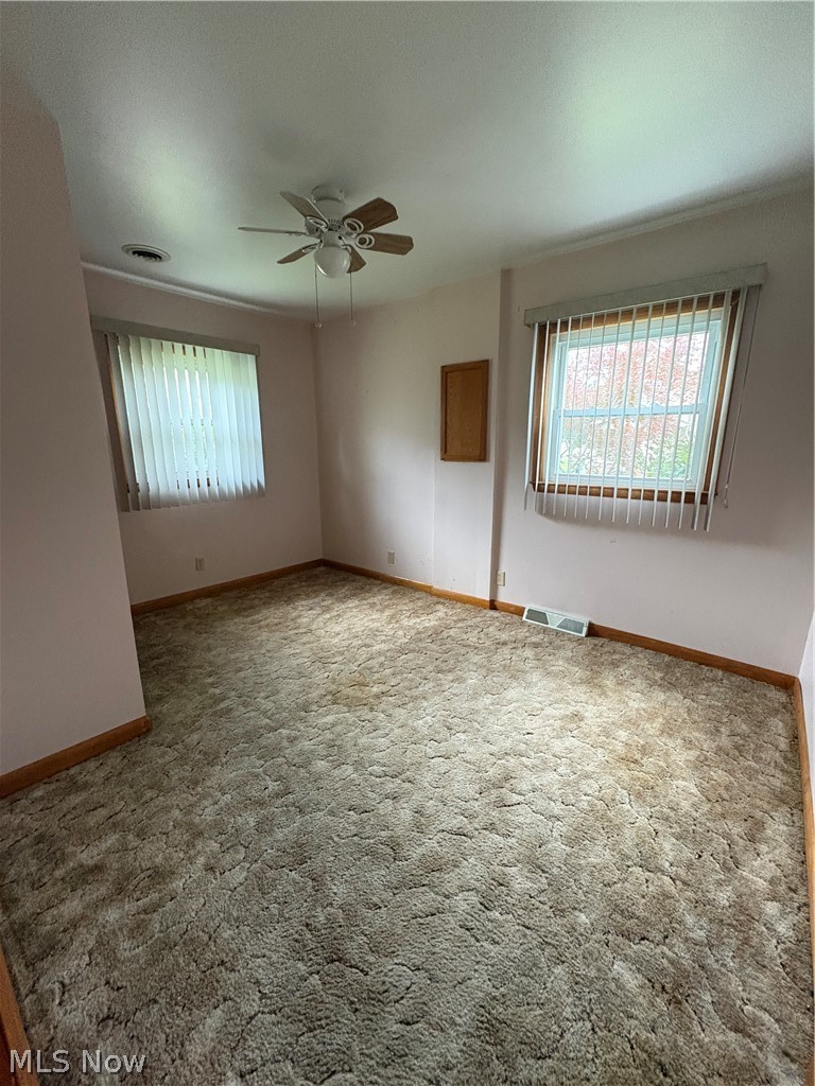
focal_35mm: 14
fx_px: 439
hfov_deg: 85.7
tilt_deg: -12.9
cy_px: 543
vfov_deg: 102.1
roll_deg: +0.3
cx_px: 408
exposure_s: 1/60
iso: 640
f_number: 2.2
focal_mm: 2.22
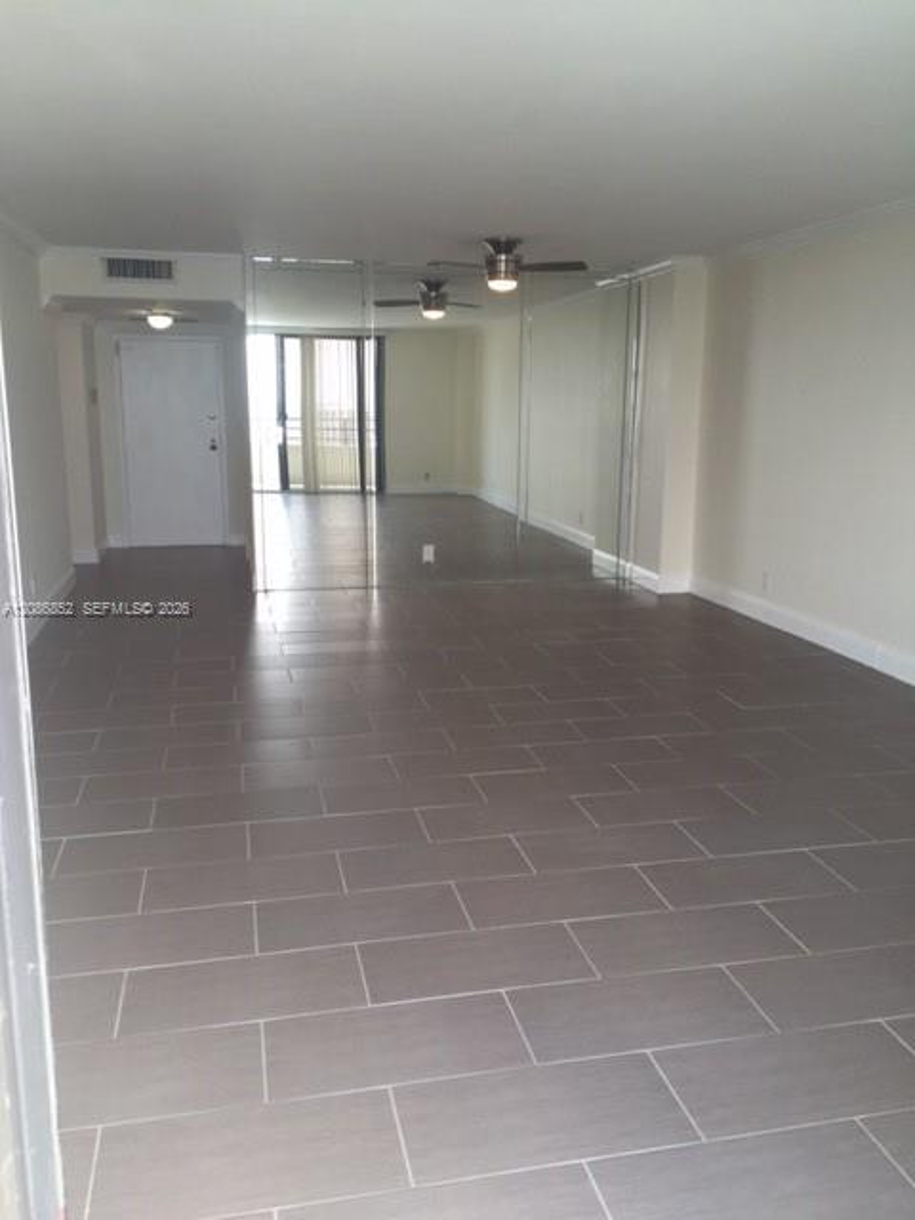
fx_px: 1022
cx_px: 458
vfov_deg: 61.7
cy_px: 610
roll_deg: +0.2
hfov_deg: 48.2
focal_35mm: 29
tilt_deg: -11.1
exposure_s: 1/60
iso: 32
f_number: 2.2
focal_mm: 4.15
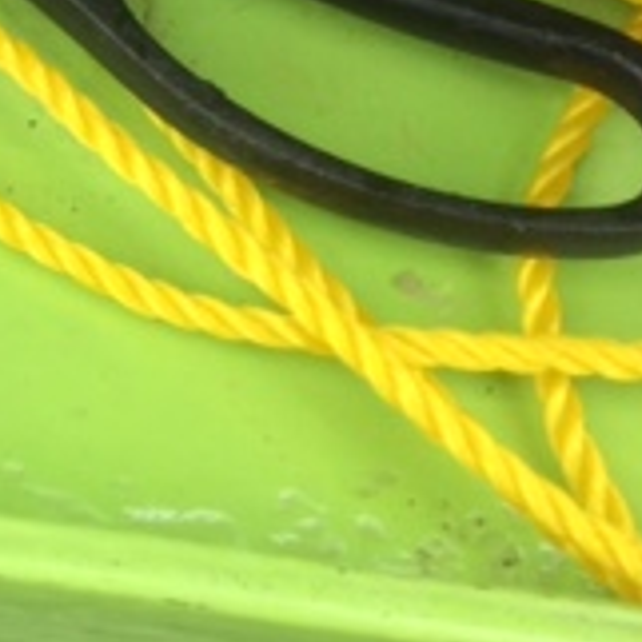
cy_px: -108
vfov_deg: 16.4
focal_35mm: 102
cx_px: -550
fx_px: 2140
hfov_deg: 14.7
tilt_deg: -58.7
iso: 32
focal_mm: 4.15
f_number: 2.2
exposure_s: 1/182
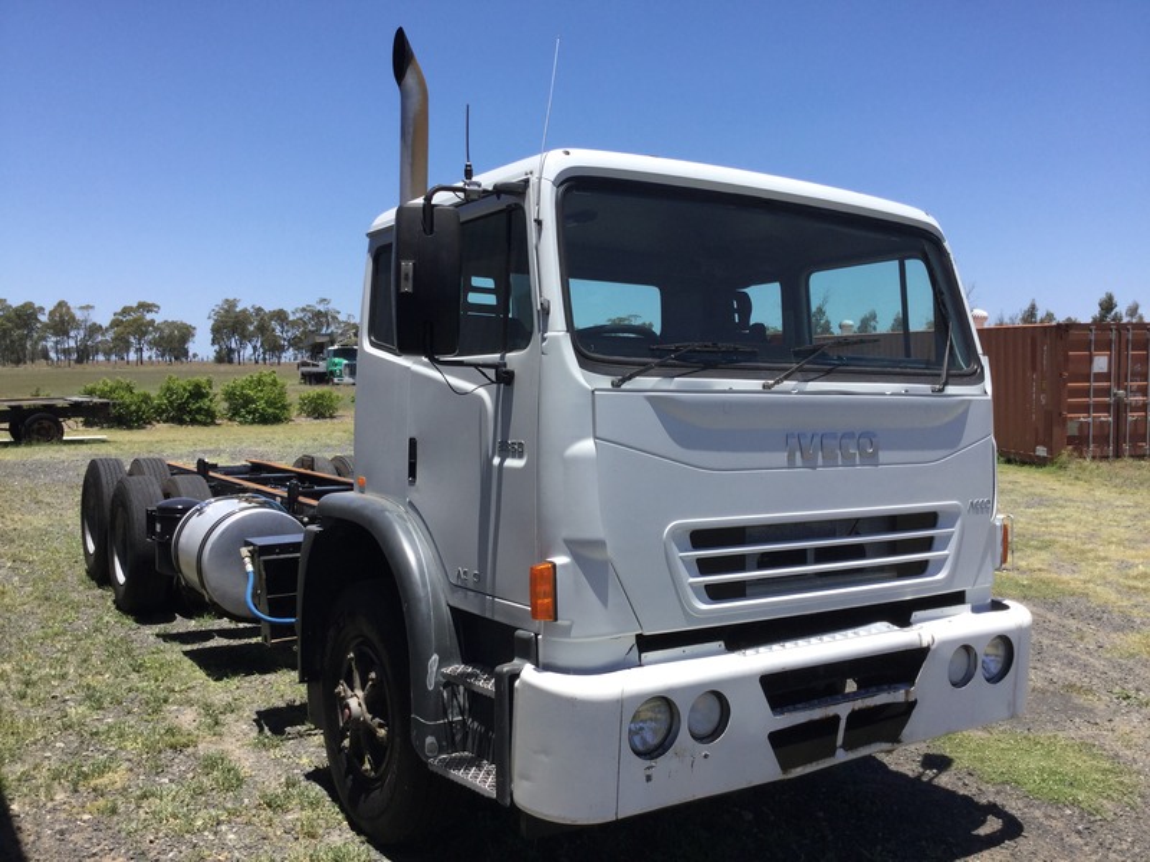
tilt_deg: -3.8
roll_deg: -0.5
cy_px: 431
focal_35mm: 31
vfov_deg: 45.4
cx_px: 575
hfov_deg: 58.4
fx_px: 1030
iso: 25
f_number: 2.4
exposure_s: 1/1431
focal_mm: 3.3
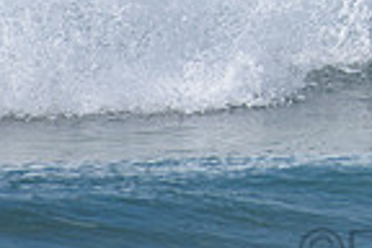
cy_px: -177
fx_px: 20820
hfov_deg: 1.0
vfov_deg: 0.7
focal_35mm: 2015
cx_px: 499
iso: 160
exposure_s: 1/2000
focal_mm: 500
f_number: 5.6
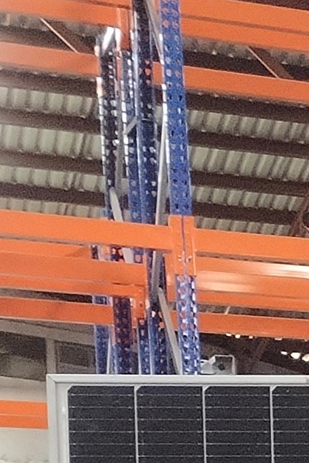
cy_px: 859
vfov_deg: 10.7
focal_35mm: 180
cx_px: 1024
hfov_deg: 6.7
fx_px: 2316
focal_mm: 4.75
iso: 721
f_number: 1.8
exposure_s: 1/25
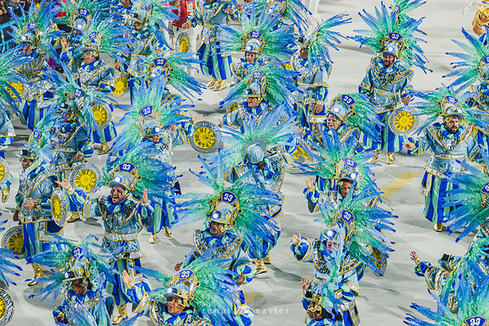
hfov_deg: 14.7
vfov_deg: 9.8
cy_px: 163
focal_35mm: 140
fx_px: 1902
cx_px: 244
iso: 1600
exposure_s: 1/320
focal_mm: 140
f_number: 5
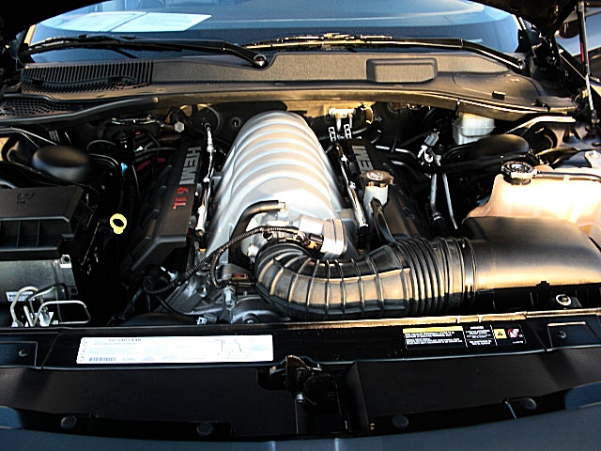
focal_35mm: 36
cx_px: 300
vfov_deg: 39.7
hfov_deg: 51.4
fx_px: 625
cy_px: 226
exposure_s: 1/80
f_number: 2.8
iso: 100
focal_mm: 6.3
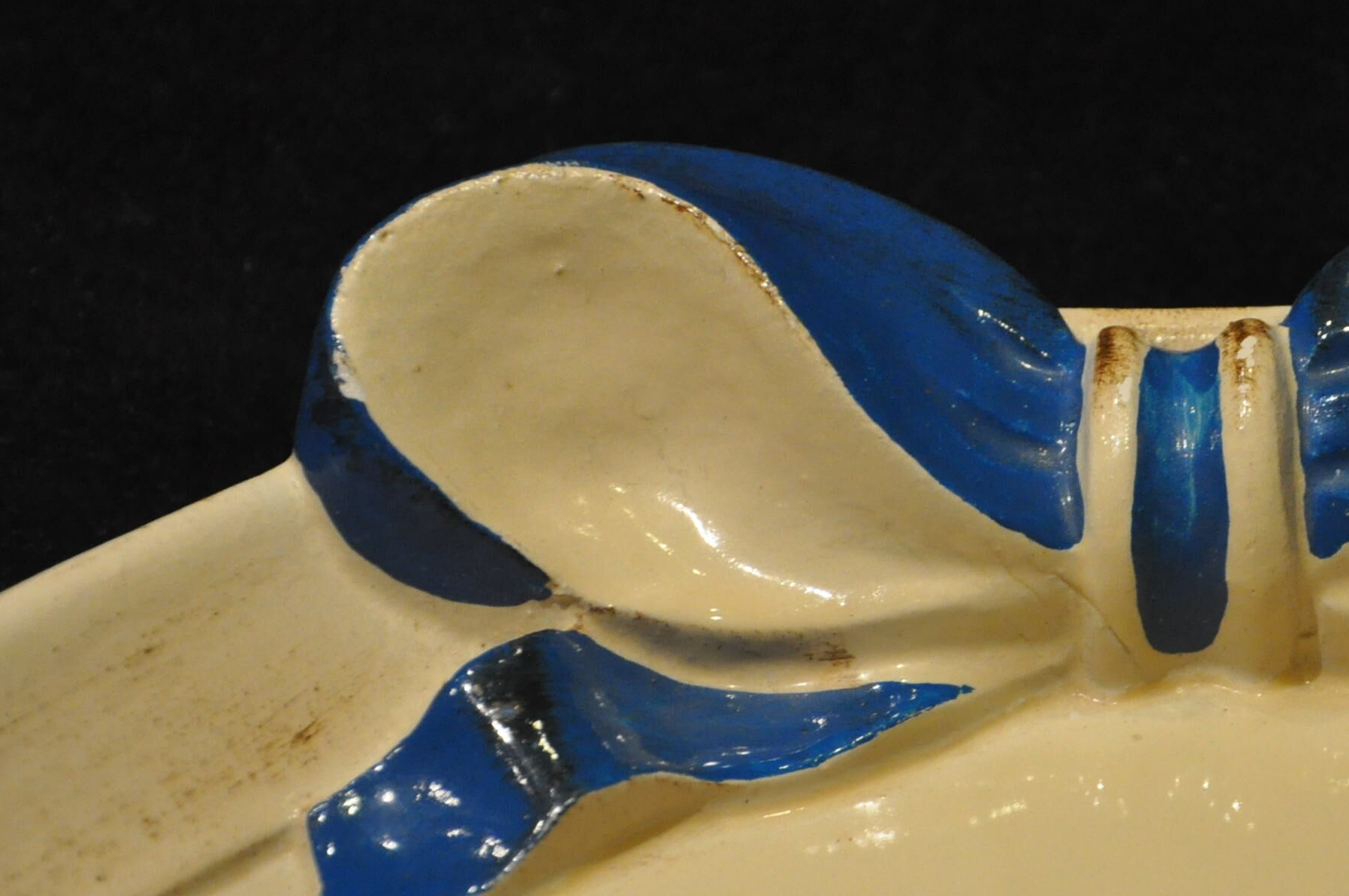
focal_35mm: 189
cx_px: 1134
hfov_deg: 10.8
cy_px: 580
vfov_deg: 7.2
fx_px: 7074
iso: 1600
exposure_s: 1/80
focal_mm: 70
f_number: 5.3
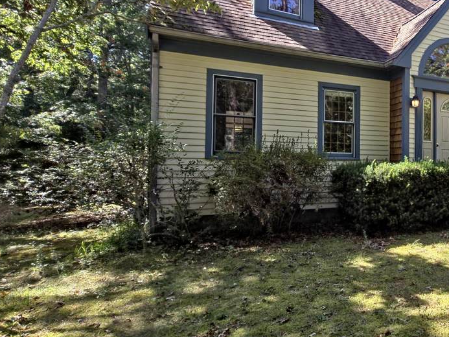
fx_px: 311
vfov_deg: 56.7
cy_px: 149
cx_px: 384
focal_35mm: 24
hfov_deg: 62.7
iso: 50
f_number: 2.2
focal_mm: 2.2
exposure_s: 1/430
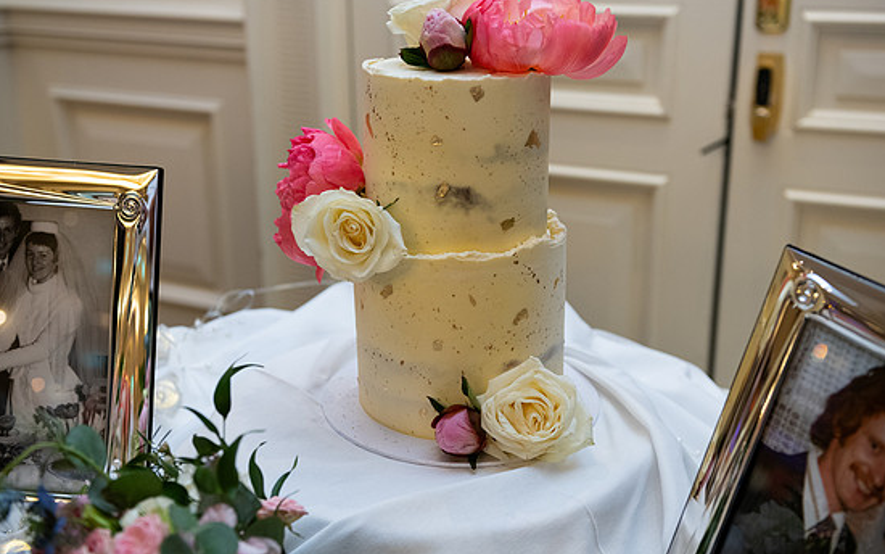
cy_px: 262
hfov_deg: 46.2
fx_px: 1037
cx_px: 460
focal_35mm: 43
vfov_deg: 29.9
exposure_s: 1/160
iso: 800
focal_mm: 40
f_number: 3.5
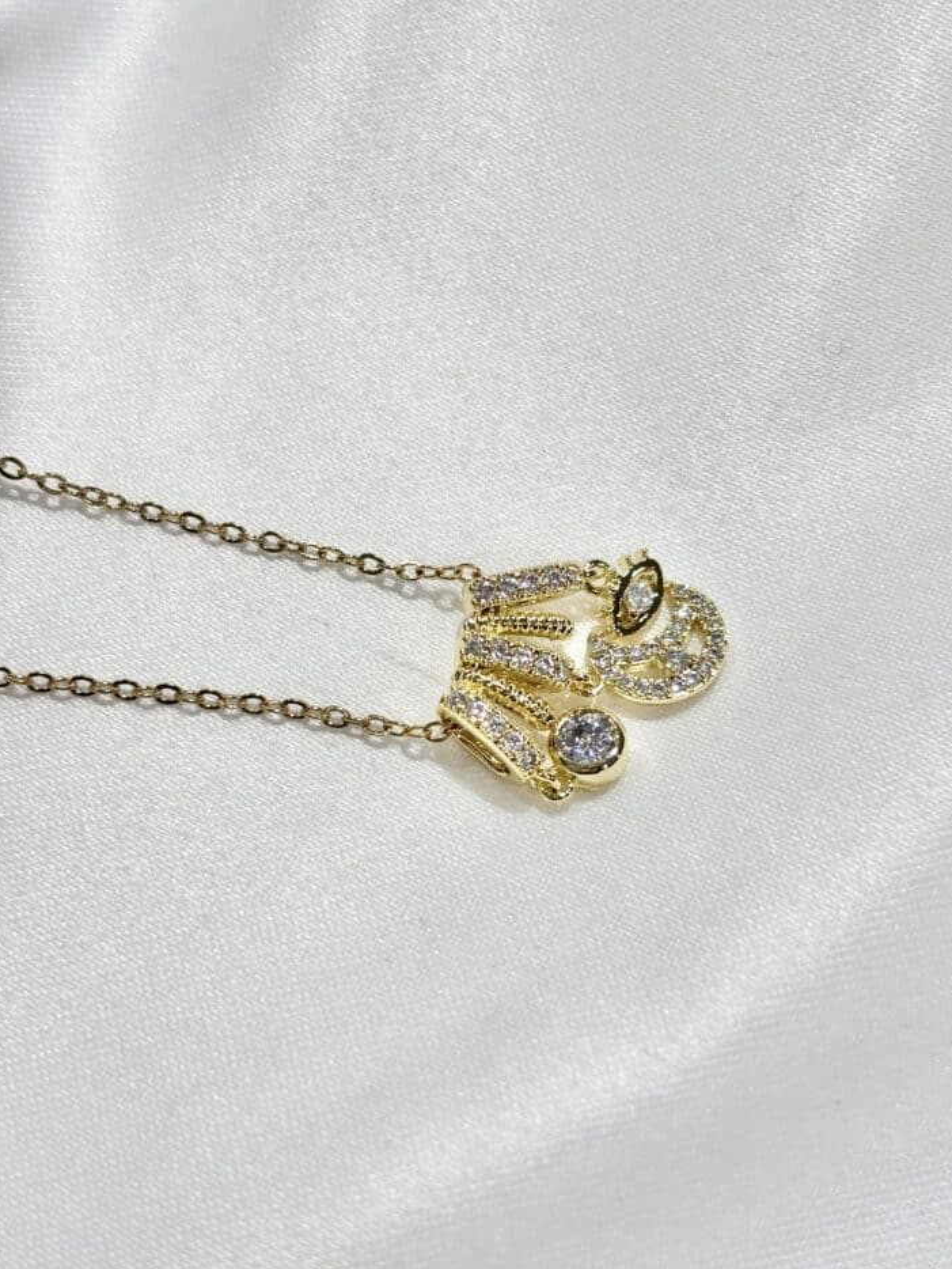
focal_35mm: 57
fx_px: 2089
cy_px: 663
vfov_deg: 33.8
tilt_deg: -55.3
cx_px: 516
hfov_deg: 25.7
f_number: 1.6
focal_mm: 5.96
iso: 32
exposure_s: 1/426
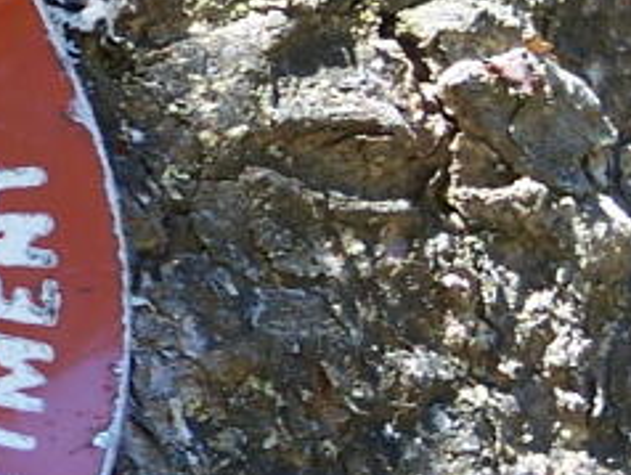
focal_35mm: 451
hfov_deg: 4.4
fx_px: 8229
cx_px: -461
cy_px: 175
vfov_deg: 3.3
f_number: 3.2
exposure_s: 1/80
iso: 80
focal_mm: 17.5
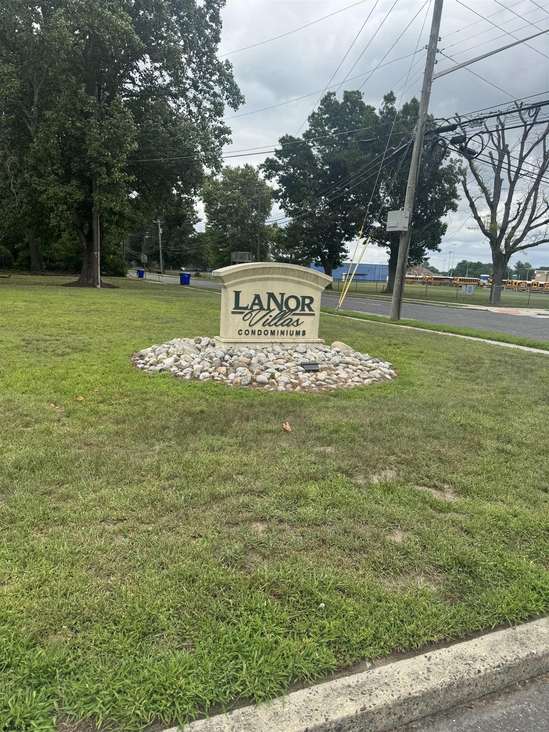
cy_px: 366
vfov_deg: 71.6
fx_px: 508
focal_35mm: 24
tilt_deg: -10.2
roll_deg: +0.3
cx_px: 274
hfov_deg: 56.8
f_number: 1.78
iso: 80
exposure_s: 1/2710
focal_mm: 6.76
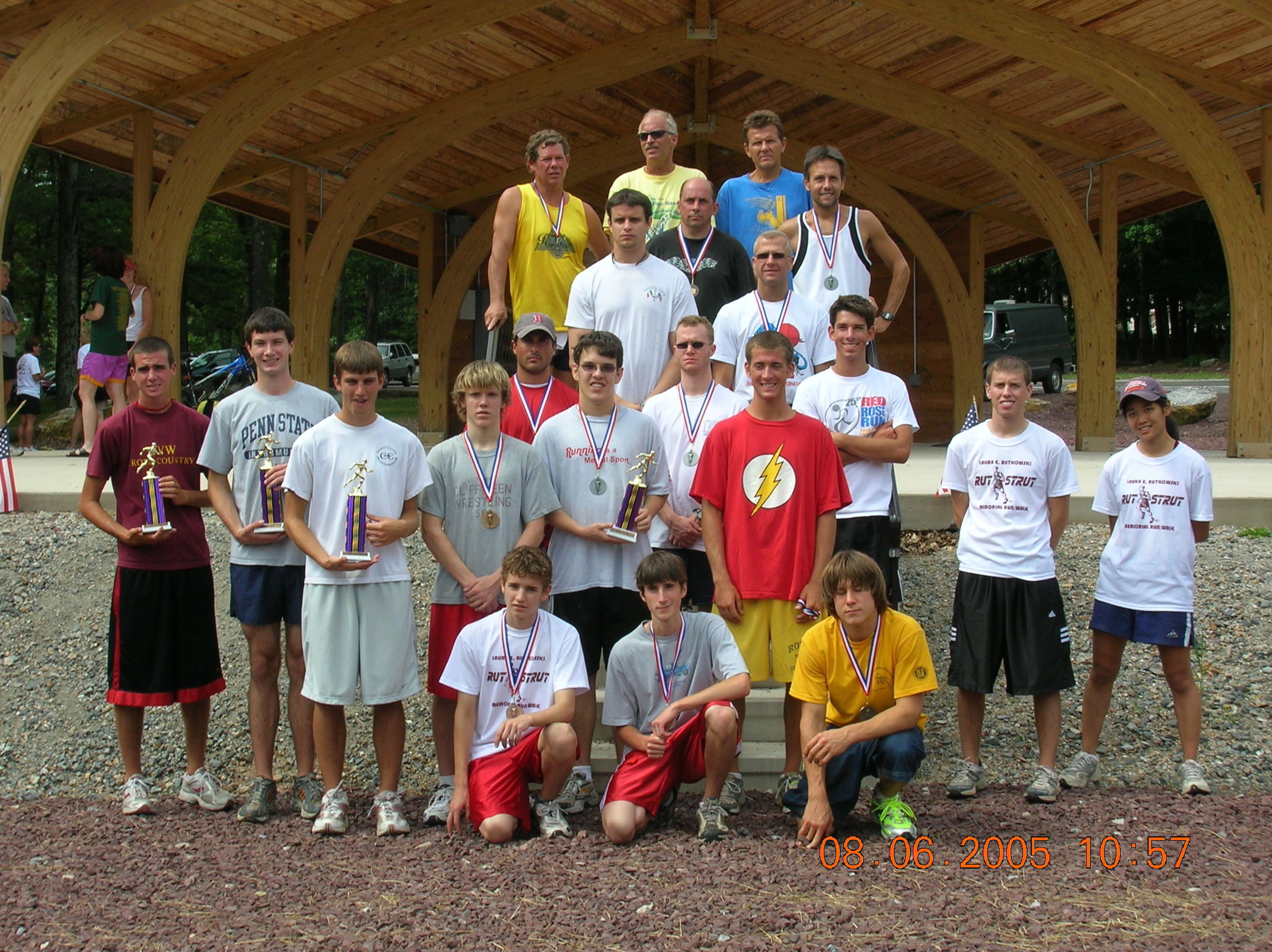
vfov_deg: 25.2
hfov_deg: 33.3
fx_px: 2129
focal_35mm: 58
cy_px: 476
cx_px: 636
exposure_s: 1/151
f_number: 5.9
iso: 50
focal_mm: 9.7
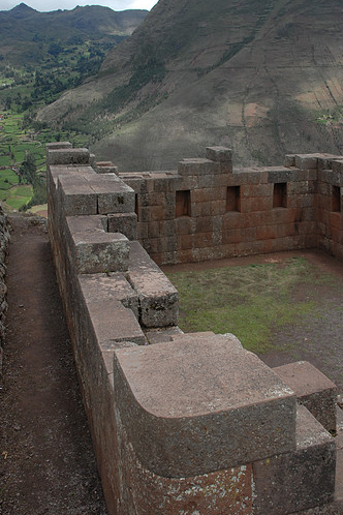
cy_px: 230
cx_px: 184
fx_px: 500
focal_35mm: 35
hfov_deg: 37.8
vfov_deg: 54.3
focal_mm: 20
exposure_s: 1/100
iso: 400
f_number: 20
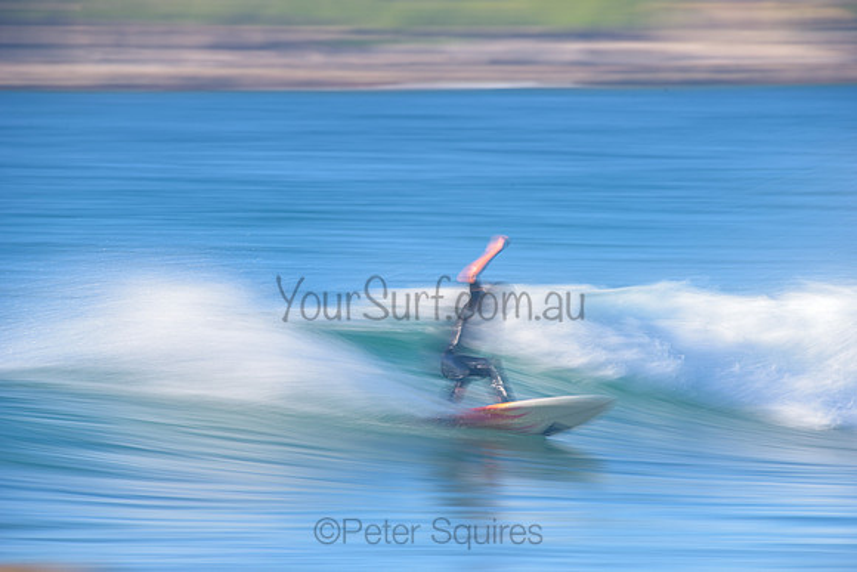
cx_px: 428
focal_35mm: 500
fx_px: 11905
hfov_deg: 4.1
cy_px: 286
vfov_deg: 2.8
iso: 31
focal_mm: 500
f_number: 11
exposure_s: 1/6
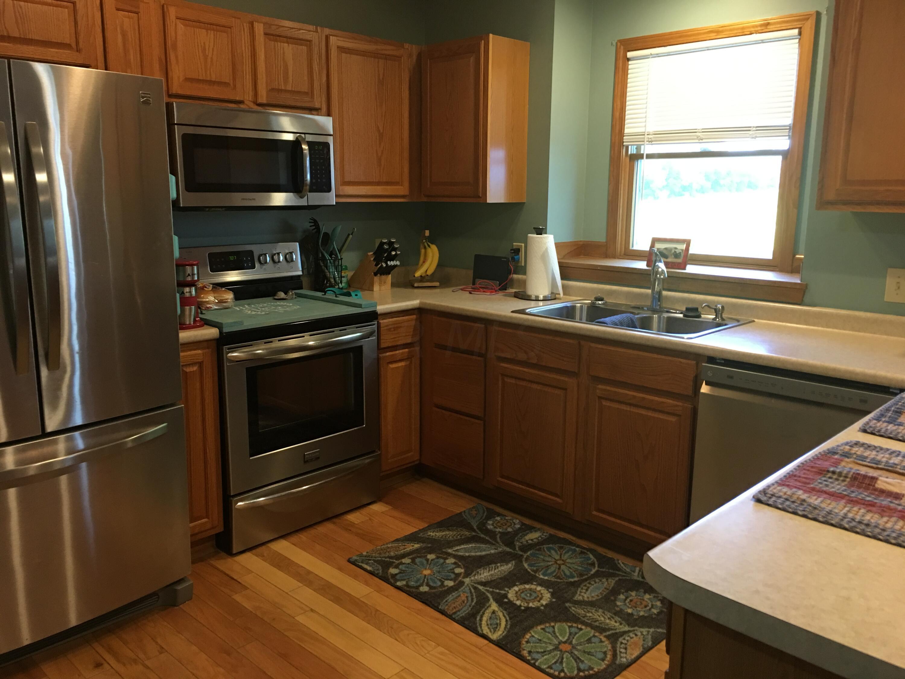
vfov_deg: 48.2
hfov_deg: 61.7
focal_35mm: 29
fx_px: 758
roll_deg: -1.1
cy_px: 340
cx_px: 452
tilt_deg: -9.9
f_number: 2.2
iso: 64
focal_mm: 4.15
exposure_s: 1/15
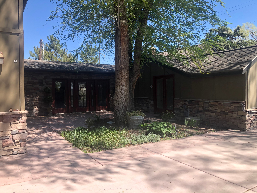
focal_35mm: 28
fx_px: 208
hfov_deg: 63.4
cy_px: 96
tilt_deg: +0.7
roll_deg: +1.4
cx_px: 128
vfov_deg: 49.7
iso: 20
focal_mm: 3.99
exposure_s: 1/774
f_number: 1.8
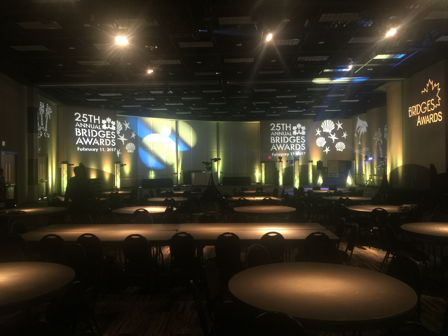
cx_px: 224
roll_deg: -0.3
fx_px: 375
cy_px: 168
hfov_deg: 61.7
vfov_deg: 48.2
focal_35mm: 29
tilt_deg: +1.9
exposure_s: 1/4
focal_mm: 4.15
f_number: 2.2
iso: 80
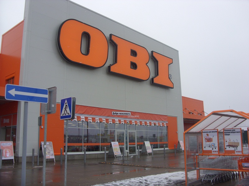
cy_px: 93
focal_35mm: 38
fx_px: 273
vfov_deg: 37.7
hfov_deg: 49.0
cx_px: 124
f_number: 2.8
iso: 50
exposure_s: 1/201
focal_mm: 6.3
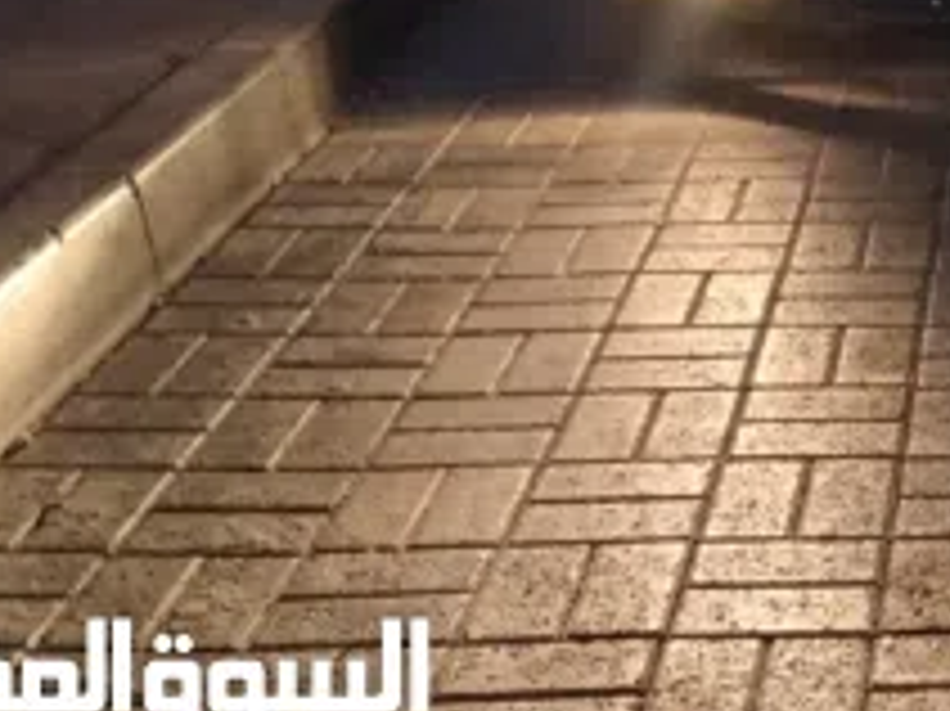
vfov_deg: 16.4
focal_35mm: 88
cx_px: 1108
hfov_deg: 20.9
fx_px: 2414
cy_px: -32
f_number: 1.8
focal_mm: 4.22
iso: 640
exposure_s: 1/20
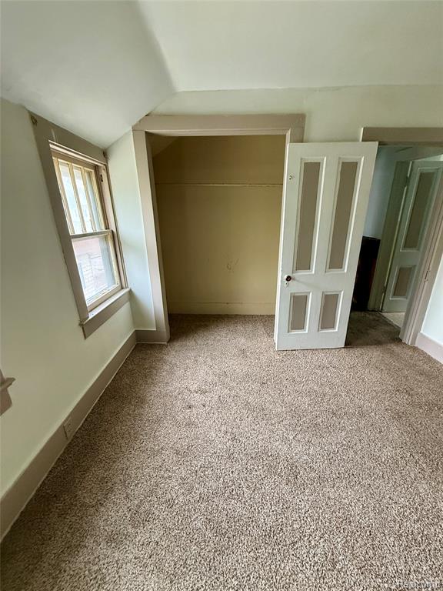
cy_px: 296
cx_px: 222
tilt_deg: -16.1
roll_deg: +0.1
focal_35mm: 14
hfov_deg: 85.7
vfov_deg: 102.1
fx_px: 239
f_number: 2.2
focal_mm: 2.22
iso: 400
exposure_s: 1/60
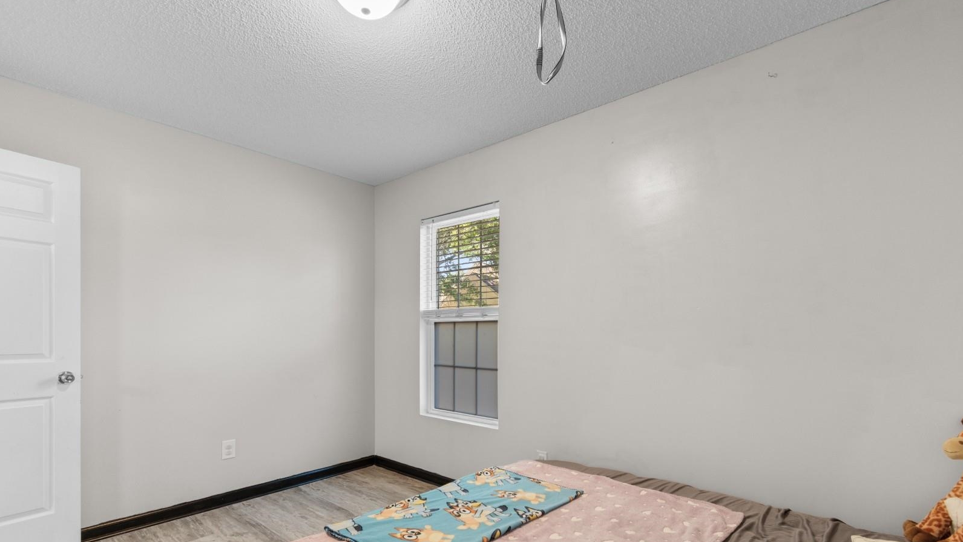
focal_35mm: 16
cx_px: 480
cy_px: 319
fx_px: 409
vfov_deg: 66.6
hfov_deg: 99.4
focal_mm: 10
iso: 100
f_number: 4.5
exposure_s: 1/3
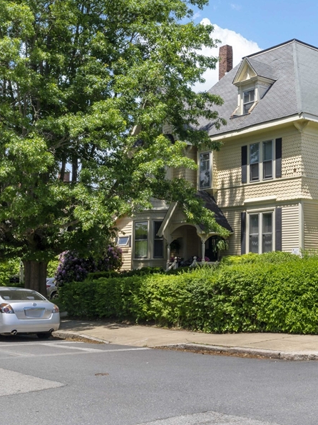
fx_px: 588
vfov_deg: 39.7
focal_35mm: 48
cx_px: 249
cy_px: 215
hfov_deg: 29.6
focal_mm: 29
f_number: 22
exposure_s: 1/20
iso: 100
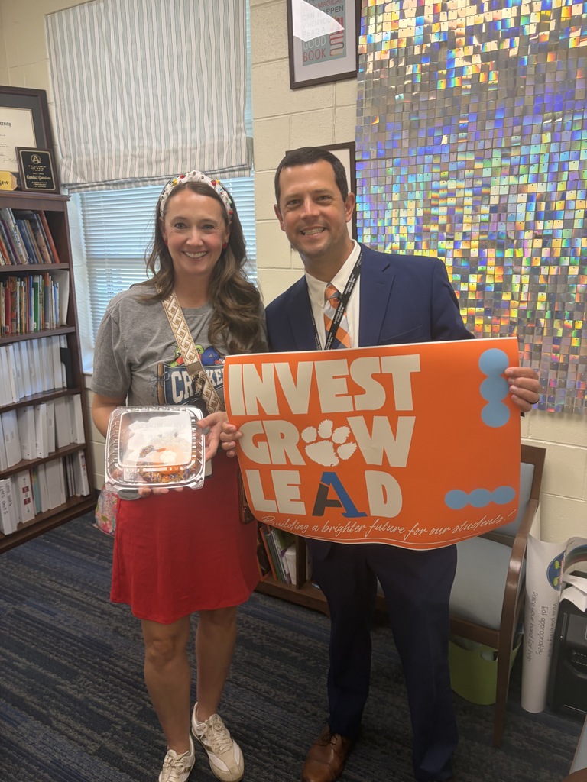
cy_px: 391
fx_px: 588
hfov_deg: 53.1
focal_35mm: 26
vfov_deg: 67.3
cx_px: 294
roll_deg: +0.6
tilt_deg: -14.8
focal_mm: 5.96
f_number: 1.6
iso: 64
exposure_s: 1/60
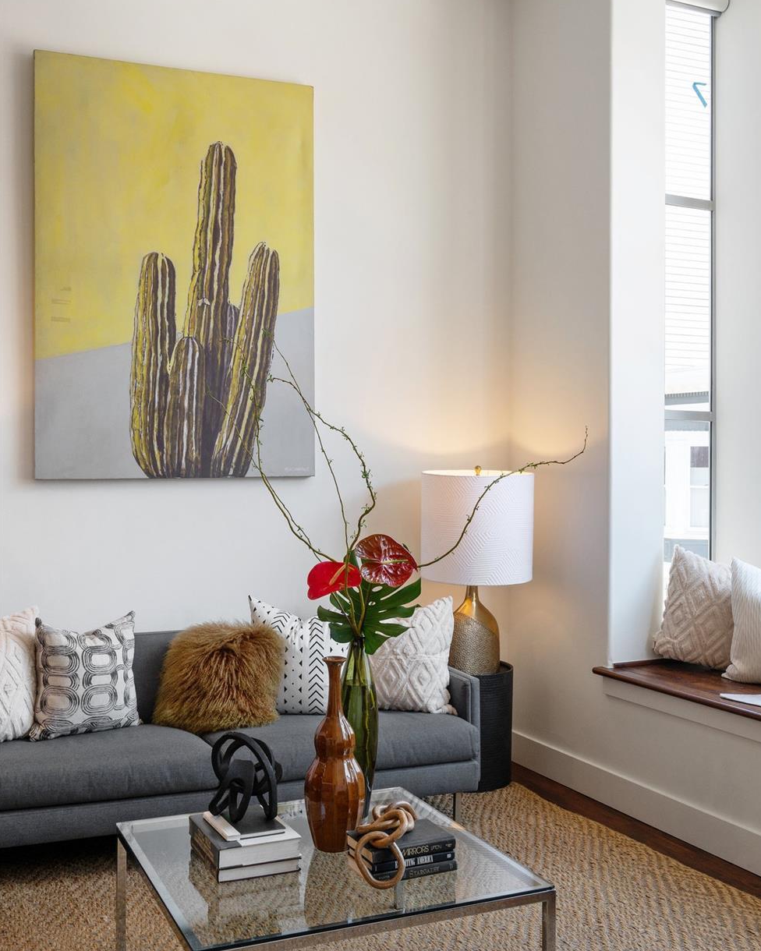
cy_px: 463
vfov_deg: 47.3
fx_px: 1086
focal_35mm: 39
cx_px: 386
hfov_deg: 38.6
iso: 400
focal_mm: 33.5
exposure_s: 1/30
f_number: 11
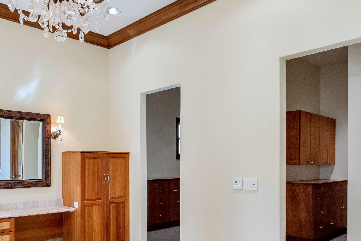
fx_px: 321
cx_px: 186
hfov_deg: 58.7
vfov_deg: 40.3
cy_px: 170
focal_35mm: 32
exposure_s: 1/80
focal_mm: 18
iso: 1000
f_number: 4.5
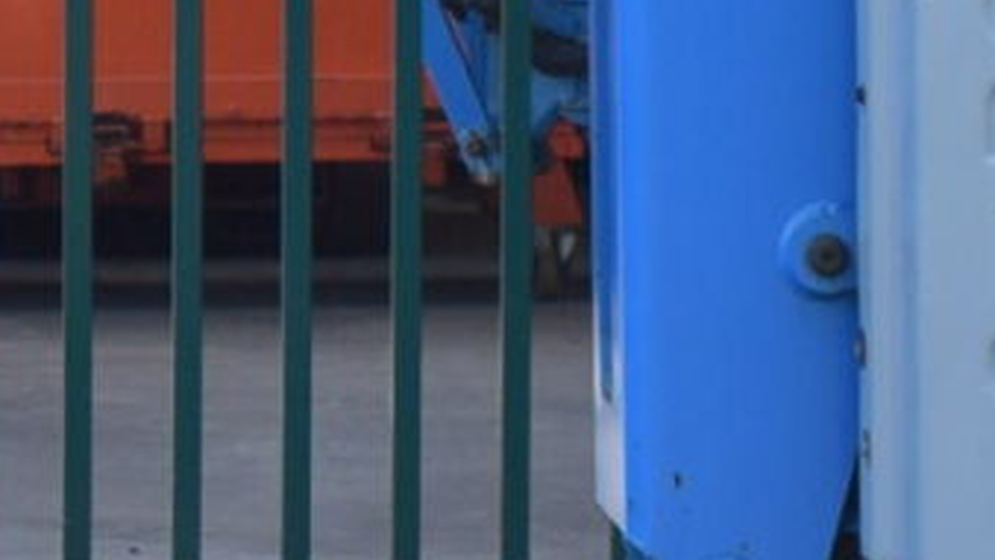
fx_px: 10663
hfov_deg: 5.3
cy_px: -154
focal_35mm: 404
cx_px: -593
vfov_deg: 3.0
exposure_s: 1/250
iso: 250
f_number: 8
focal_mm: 34
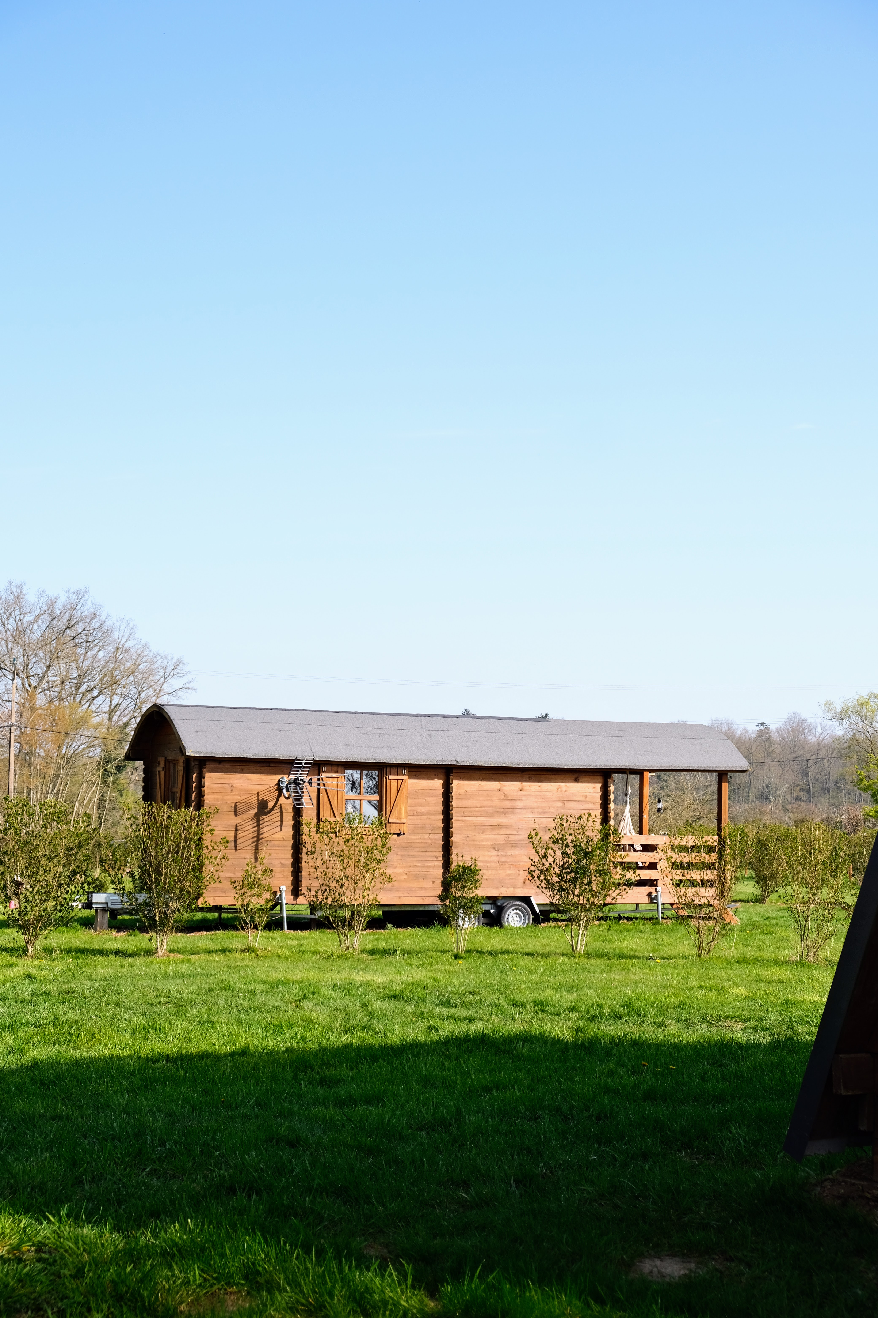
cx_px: 439
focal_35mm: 56
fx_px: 2049
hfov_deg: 24.2
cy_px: 659
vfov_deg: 35.6
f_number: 5.6
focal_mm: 37.4
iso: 320
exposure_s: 1/680
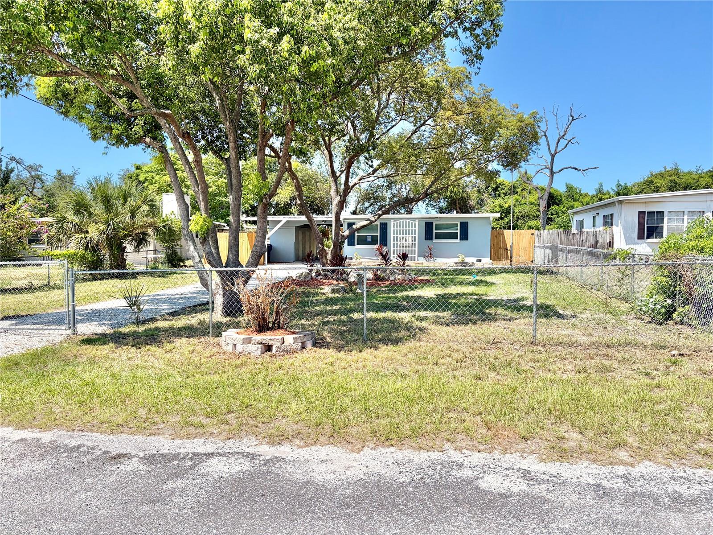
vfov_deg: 53.1
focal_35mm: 26
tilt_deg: -2.1
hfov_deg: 67.3
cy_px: 268
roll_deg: +0.7
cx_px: 356
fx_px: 536
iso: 50
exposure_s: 1/3279
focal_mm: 5.96
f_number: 1.6
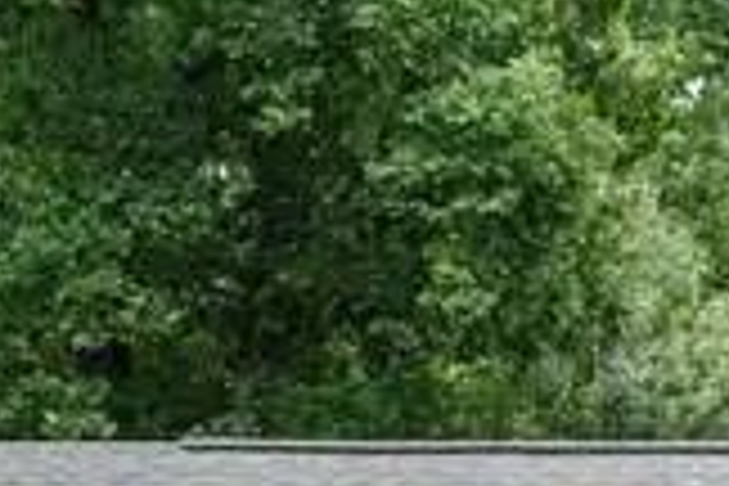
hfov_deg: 13.0
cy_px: 918
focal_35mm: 158
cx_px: 333
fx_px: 3199
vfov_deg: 8.3
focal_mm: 12.29
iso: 100
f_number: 2.8
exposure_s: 1/20
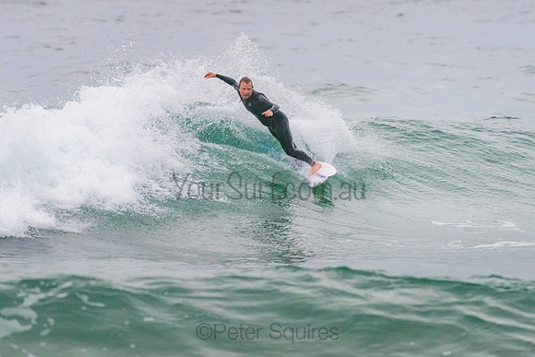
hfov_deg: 3.4
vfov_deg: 2.2
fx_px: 9113
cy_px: 141
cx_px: 256
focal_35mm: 613
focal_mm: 500
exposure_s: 1/1250
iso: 3200
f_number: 5.6
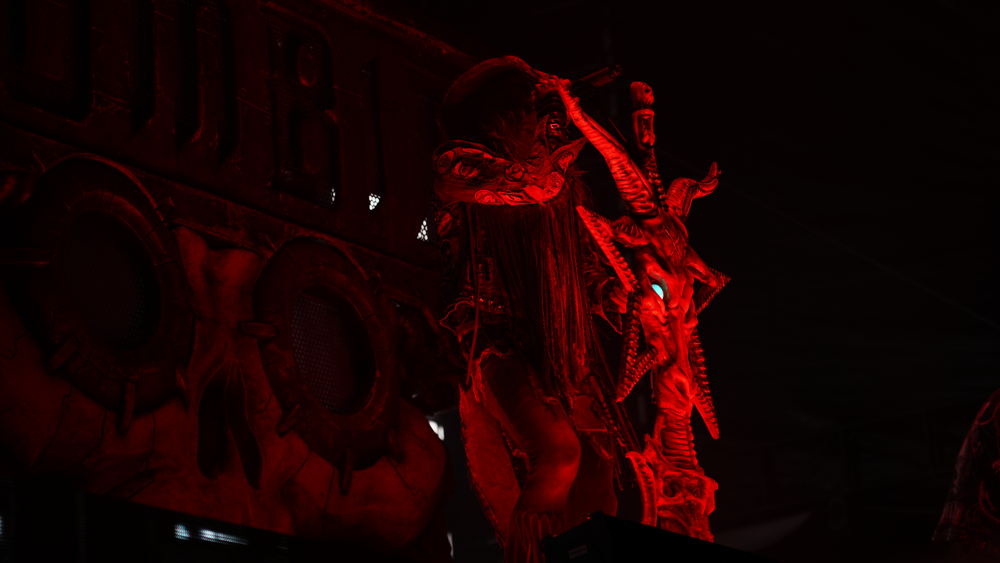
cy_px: 253
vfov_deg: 10.9
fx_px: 2943
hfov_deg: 19.3
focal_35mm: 111
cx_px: 496
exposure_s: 1/125
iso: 200
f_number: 4
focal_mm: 105
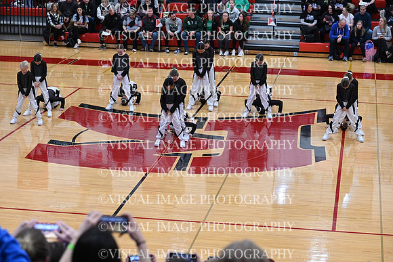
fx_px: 994
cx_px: 196
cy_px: 131
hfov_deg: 22.4
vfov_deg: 15.0
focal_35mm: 91
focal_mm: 91
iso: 4000
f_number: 4
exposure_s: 1/320
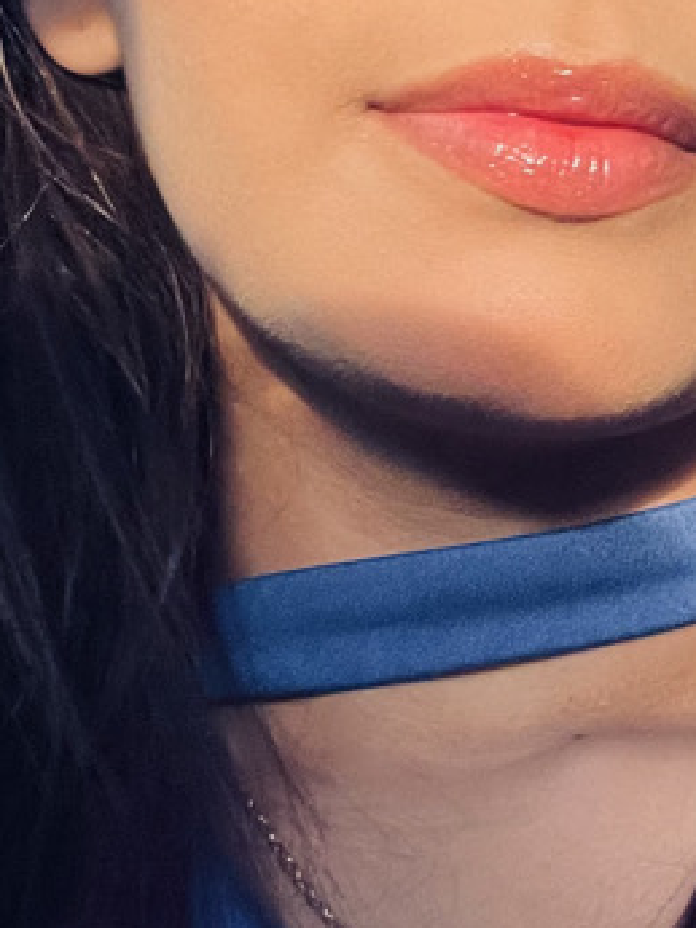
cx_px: 572
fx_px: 2384
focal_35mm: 89
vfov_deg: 22.0
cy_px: 511
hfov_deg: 16.5
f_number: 2.2
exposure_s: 1/60
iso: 160
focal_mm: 2.71
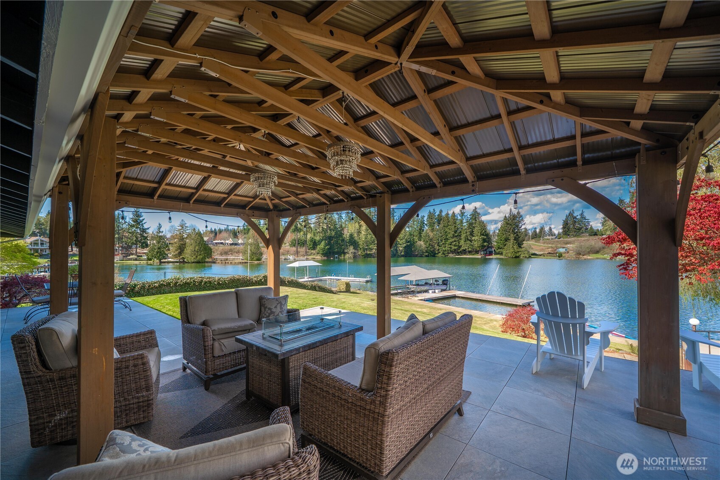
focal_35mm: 13
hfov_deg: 108.3
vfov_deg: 85.4
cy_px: 240
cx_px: 360
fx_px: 260
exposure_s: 1/50
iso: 100
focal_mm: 13
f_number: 7.1
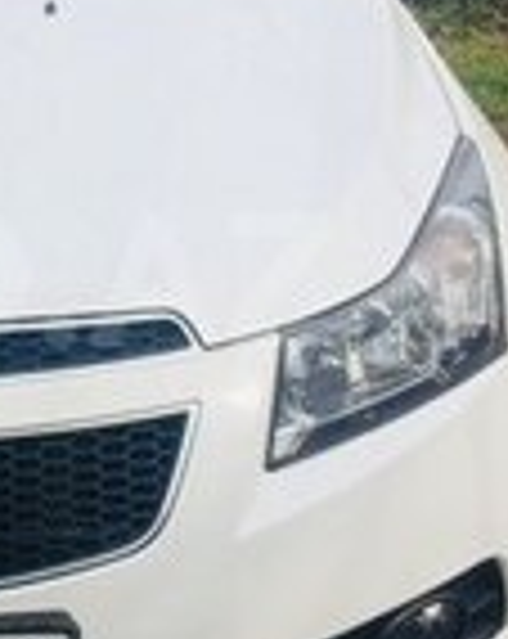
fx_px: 1867
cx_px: -130
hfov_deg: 14.9
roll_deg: +3.0
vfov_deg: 19.4
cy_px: 279
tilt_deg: -17.9
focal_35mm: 99
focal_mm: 4.15
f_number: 2.2
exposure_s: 1/2475
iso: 32
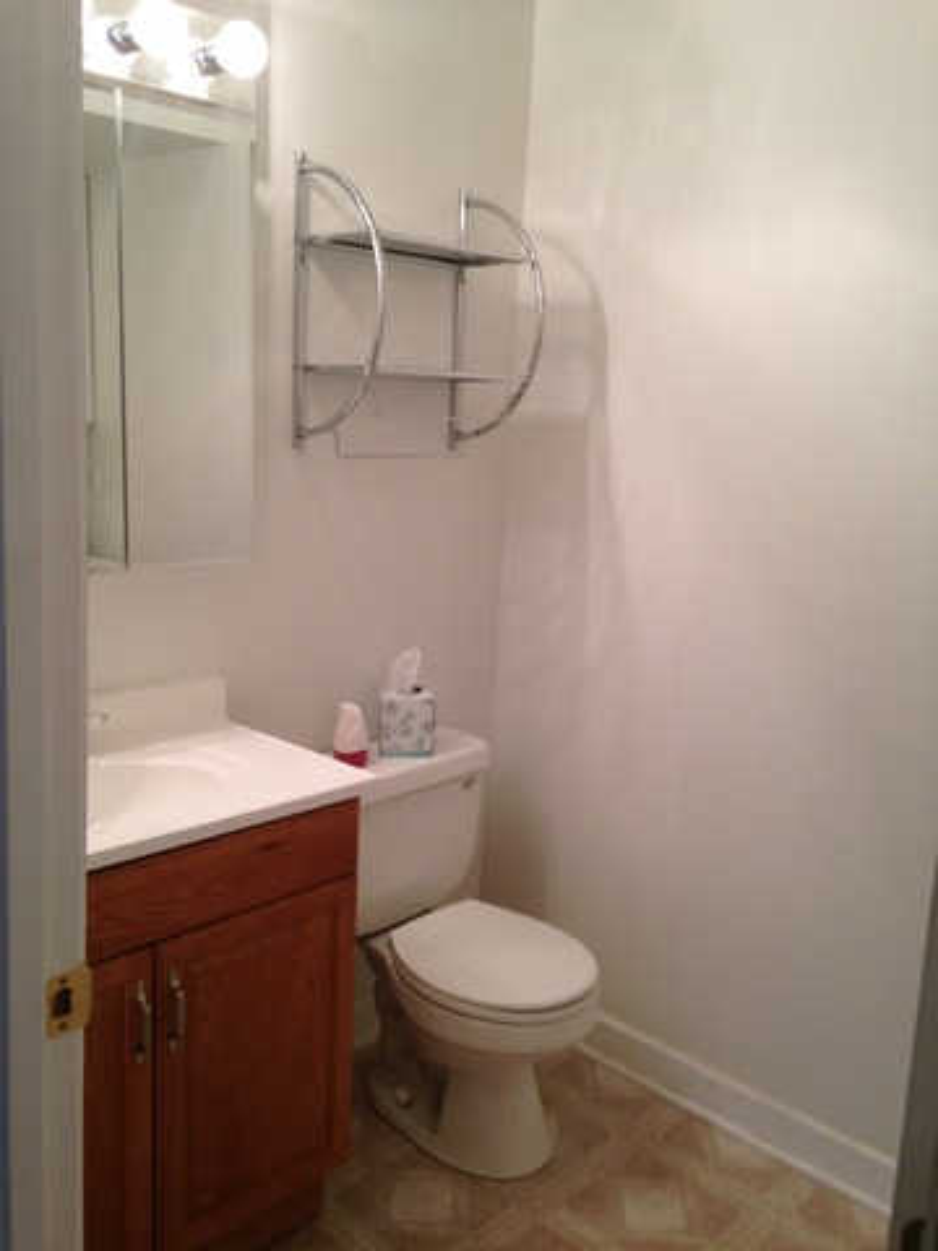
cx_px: 469
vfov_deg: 55.4
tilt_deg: -12.3
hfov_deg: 42.9
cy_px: 626
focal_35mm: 33
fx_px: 1192
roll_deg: -4.1
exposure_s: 1/24
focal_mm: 4.12
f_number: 2.4
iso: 50
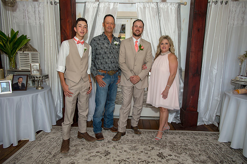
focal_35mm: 22
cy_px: 82
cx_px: 124
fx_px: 151
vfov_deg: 57.2
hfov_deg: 78.6
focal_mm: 22
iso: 200
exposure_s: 1/100
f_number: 3.2
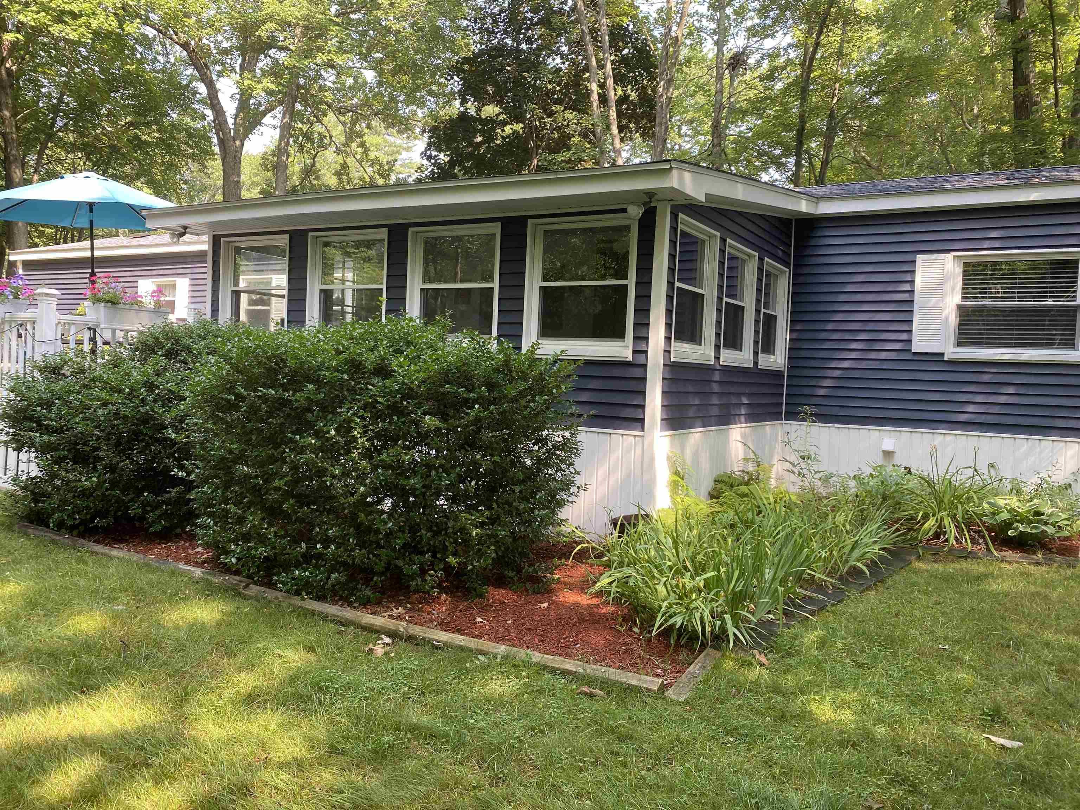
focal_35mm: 26
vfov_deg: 53.1
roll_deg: -2.4
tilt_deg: -3.0
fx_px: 811
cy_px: 405
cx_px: 540
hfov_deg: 67.3
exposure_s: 1/122
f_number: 1.8
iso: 32
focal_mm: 4.25
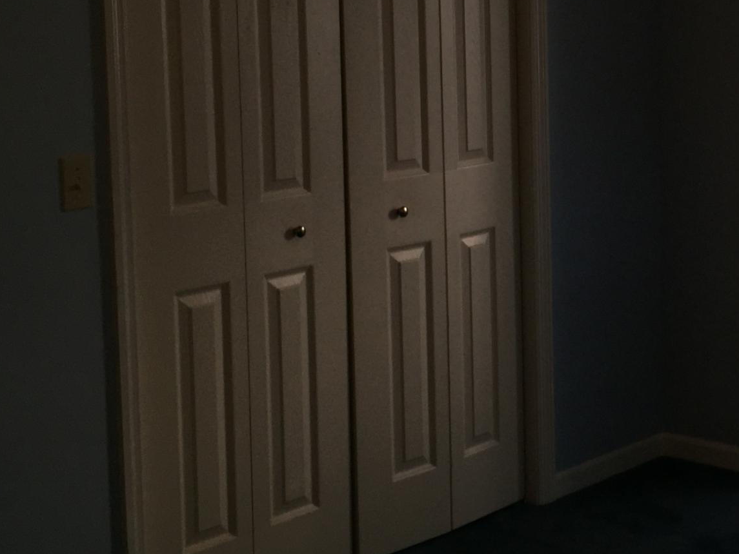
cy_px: 148
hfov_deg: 24.1
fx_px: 1623
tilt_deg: -6.8
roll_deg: -0.1
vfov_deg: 19.3
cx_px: 795
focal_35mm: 76
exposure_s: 1/78
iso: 32
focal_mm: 4.15
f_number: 2.2
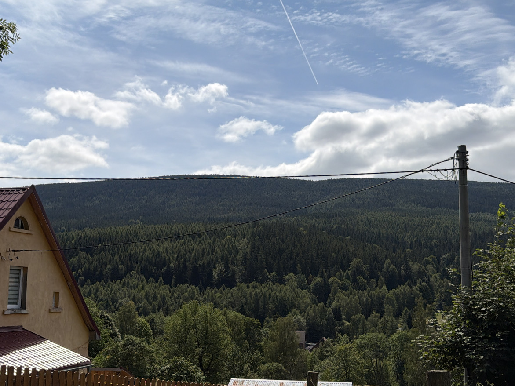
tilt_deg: +8.8
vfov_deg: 35.1
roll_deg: -1.0
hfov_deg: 45.8
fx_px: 610
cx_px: 263
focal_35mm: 41
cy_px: 195
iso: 80
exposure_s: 1/17544
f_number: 1.78
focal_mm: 6.76
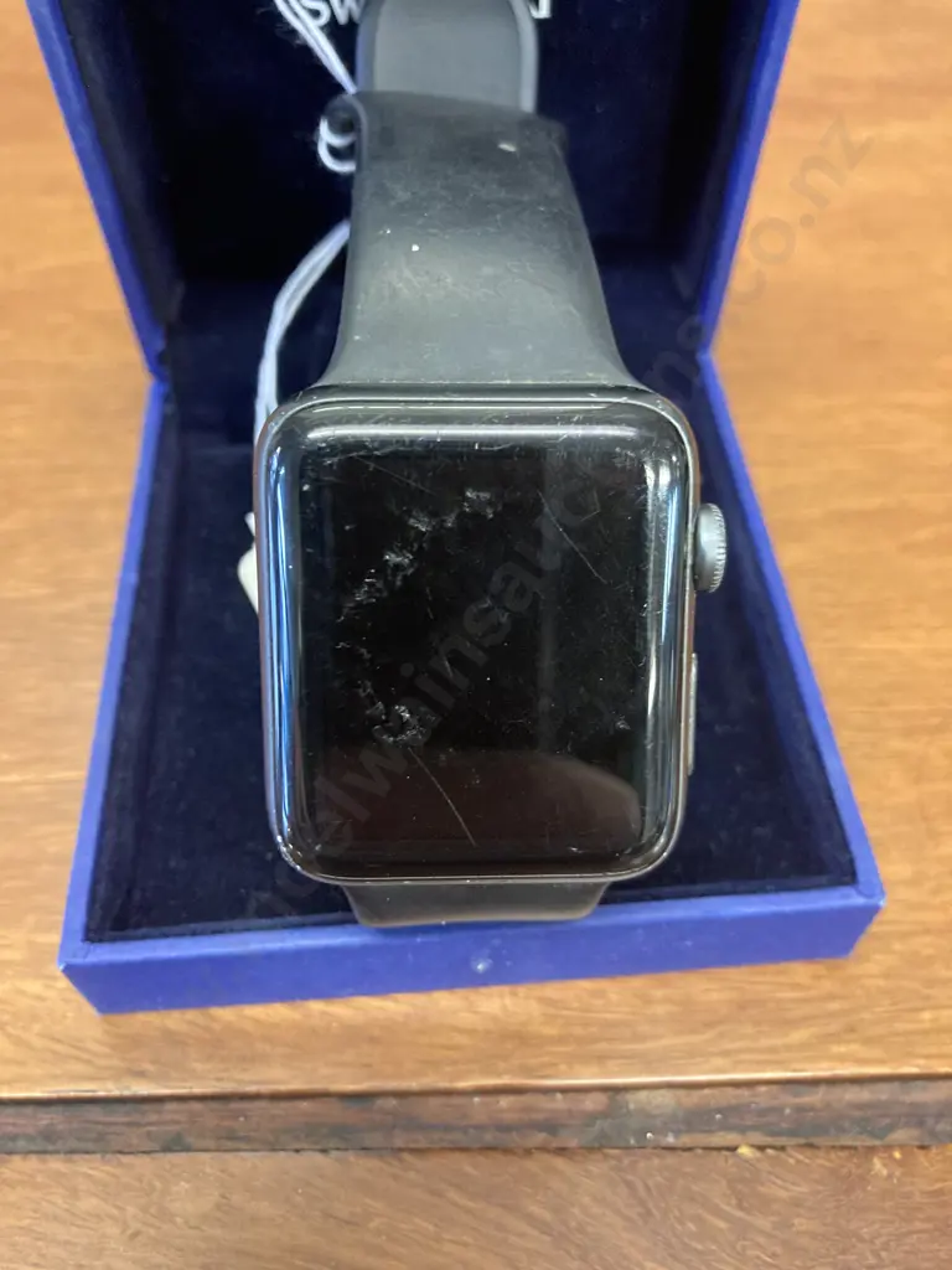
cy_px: 635
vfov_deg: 63.4
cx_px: 476
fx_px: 1027
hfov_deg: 49.7
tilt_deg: -52.0
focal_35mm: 28
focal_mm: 3.99
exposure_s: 1/25
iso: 400
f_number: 1.8
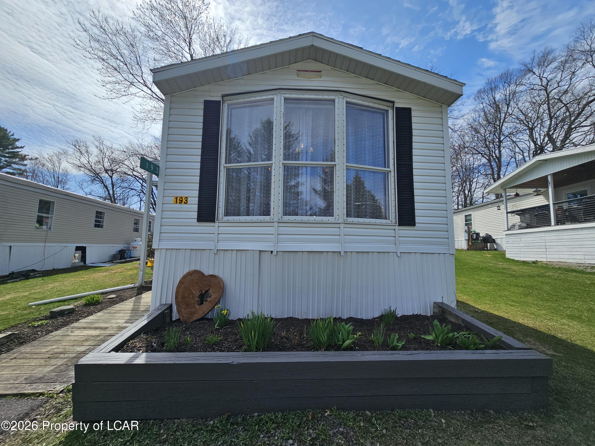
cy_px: 223
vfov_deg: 89.9
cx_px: 298
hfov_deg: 106.2
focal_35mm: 13
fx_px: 223
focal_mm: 2.2
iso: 50
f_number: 2.2
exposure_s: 1/3446
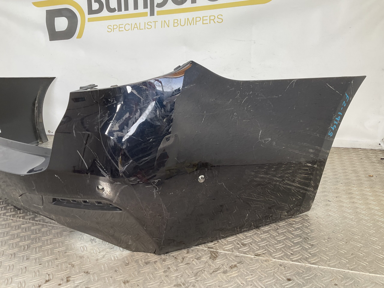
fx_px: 322
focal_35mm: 29
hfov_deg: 61.7
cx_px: 192
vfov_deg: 48.2
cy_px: 144
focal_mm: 3
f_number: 1.8
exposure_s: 1/105
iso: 16
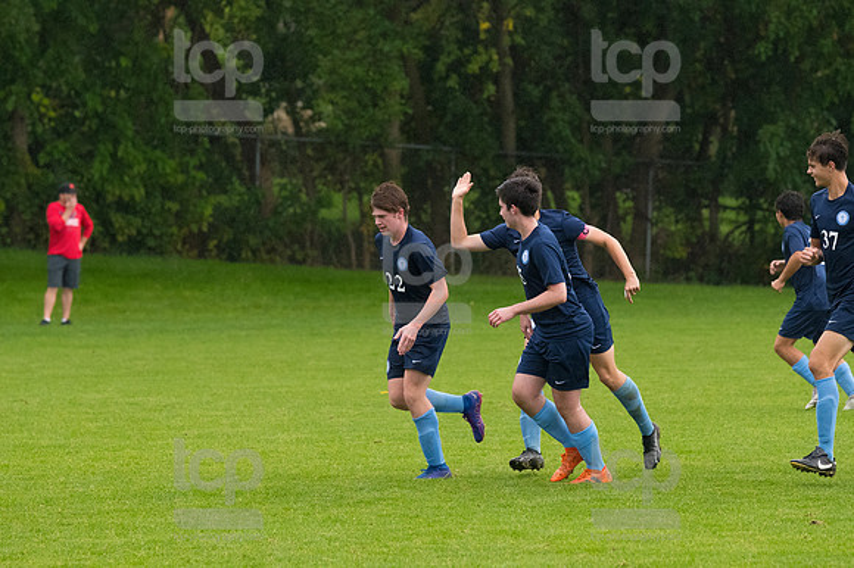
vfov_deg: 4.8
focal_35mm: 285
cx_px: 427
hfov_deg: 7.2
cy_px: 284
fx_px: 6757
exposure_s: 1/2000
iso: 2500
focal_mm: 190
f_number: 4.5
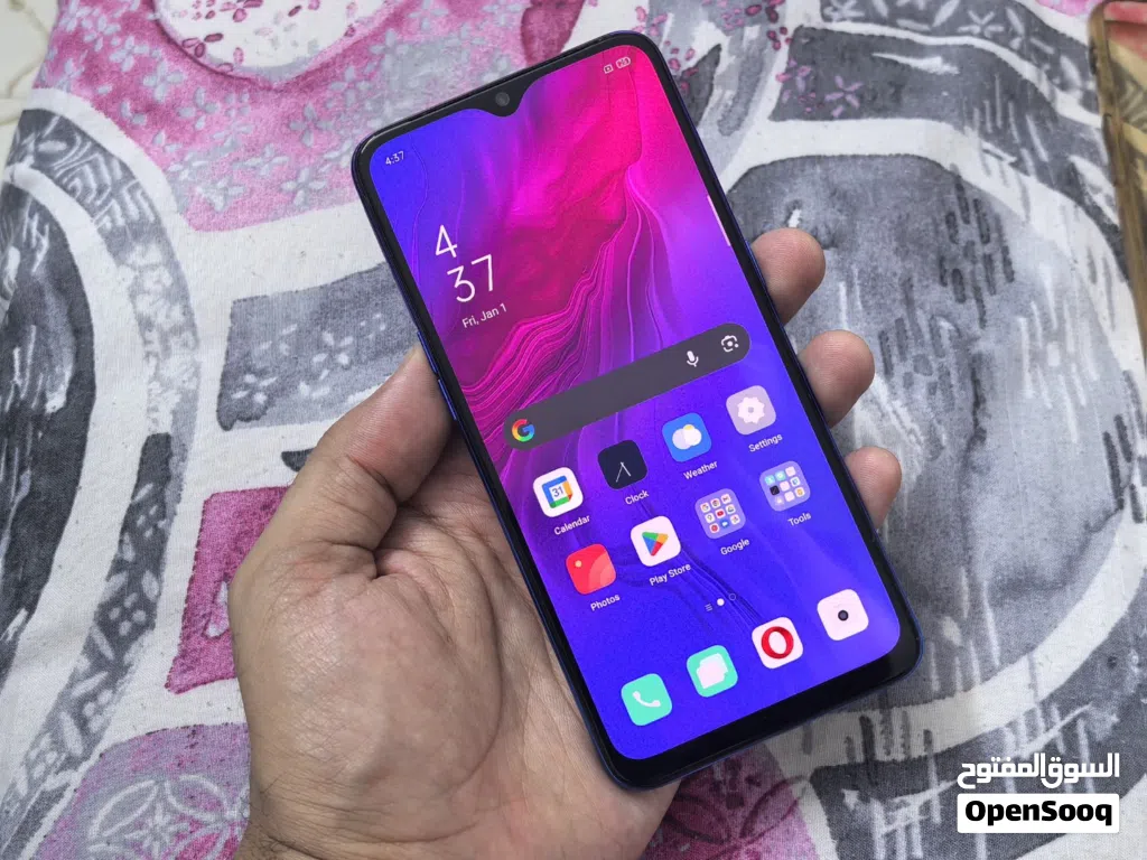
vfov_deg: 31.5
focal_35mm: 46
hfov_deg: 41.2
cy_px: 430
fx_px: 1524
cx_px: 574
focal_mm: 6.98
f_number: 2
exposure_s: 1/33.3
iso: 320
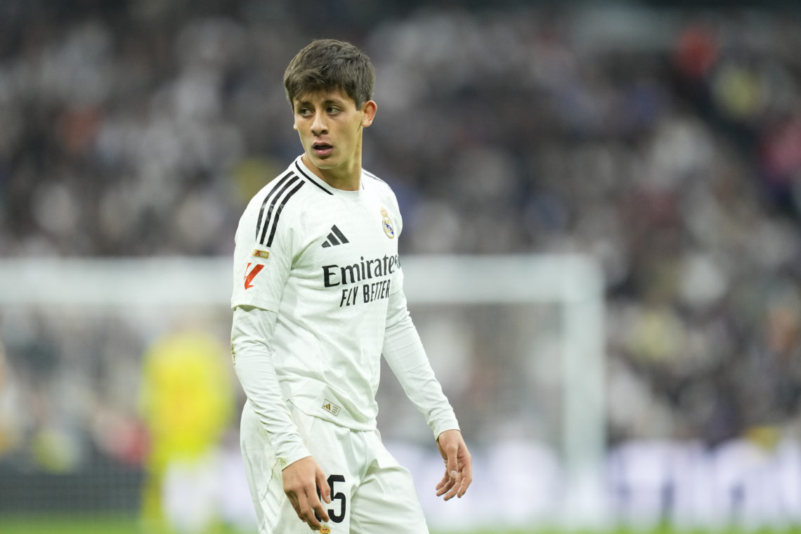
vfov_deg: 3.4
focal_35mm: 400
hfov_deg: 5.2
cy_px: 267
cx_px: 400
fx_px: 8899
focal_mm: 400
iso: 2500
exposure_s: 1/2000
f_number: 2.8
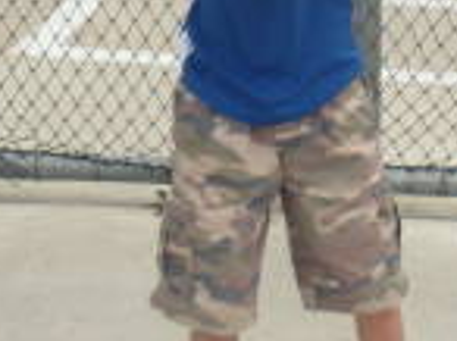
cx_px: 401
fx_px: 2082
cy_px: -78
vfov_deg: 9.2
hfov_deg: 12.4
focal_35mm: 158
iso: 88
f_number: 3.5
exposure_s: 1/190
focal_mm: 6.3
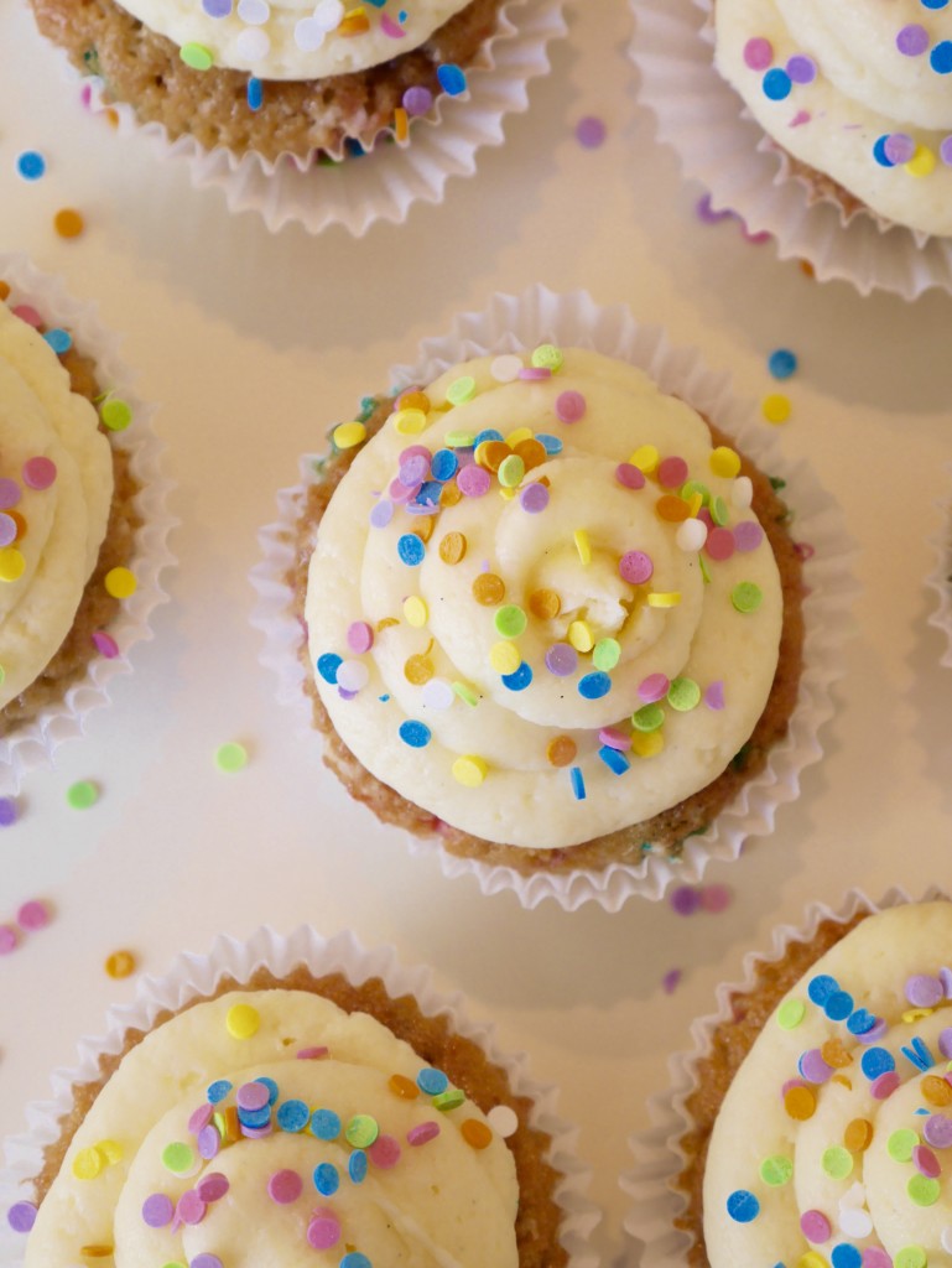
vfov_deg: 23.3
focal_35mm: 84
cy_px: 634
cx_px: 476
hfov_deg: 17.6
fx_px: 3078
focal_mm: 42
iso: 320
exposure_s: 1/80
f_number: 5.6
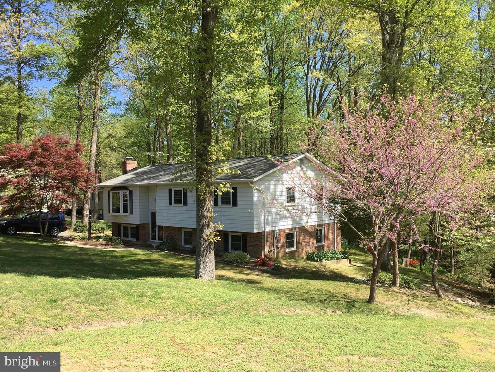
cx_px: 248
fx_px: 415
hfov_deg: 61.7
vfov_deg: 48.2
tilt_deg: +0.4
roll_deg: +1.9
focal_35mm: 29
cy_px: 186
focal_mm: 4.15
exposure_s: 1/651
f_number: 2.2
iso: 25
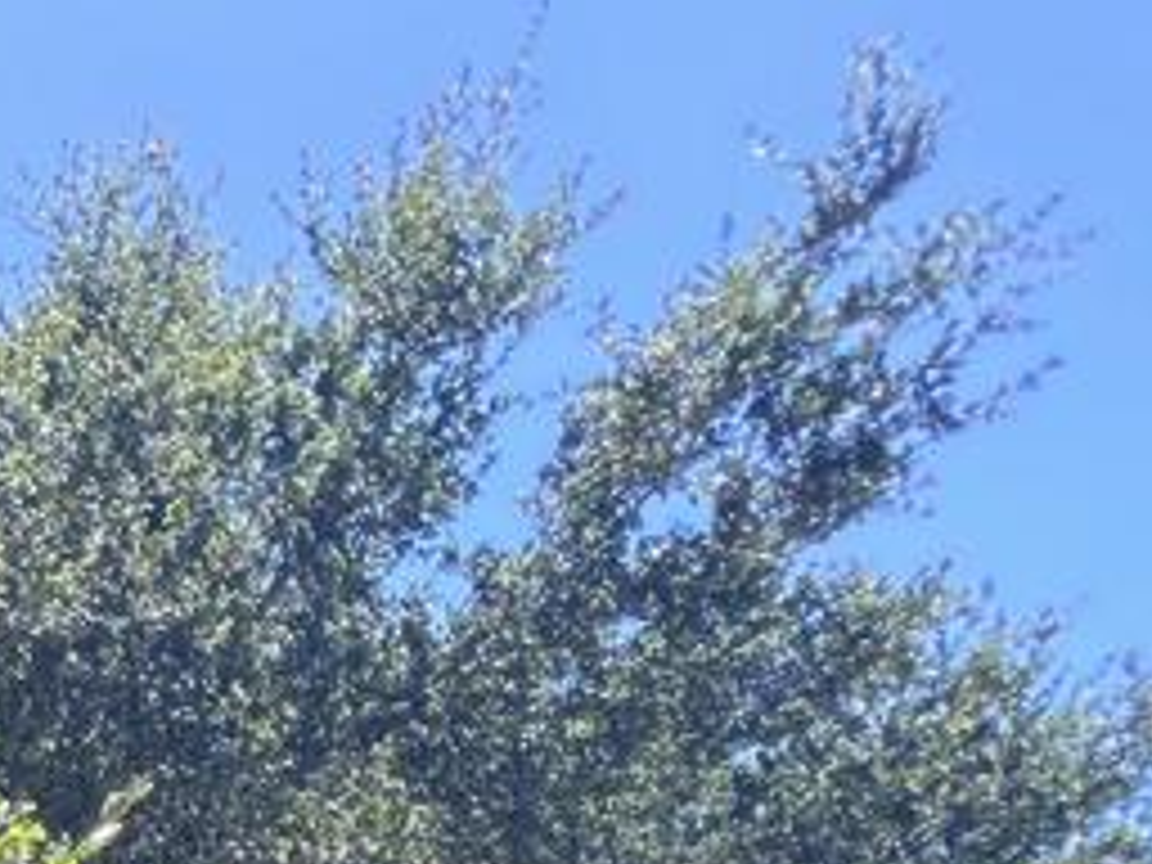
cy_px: 1652
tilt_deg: +4.2
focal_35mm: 52
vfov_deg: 19.2
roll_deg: +0.2
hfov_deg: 20.3
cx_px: -1071
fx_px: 1731
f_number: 1.8
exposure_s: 1/155
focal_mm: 1.57
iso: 32
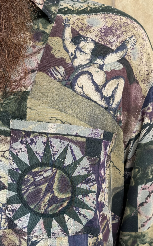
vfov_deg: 36.3
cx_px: 78
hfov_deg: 23.1
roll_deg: -0.4
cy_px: 118
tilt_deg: -5.2
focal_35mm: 56
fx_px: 374
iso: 80
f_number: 1.78
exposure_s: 1/220
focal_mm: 6.76
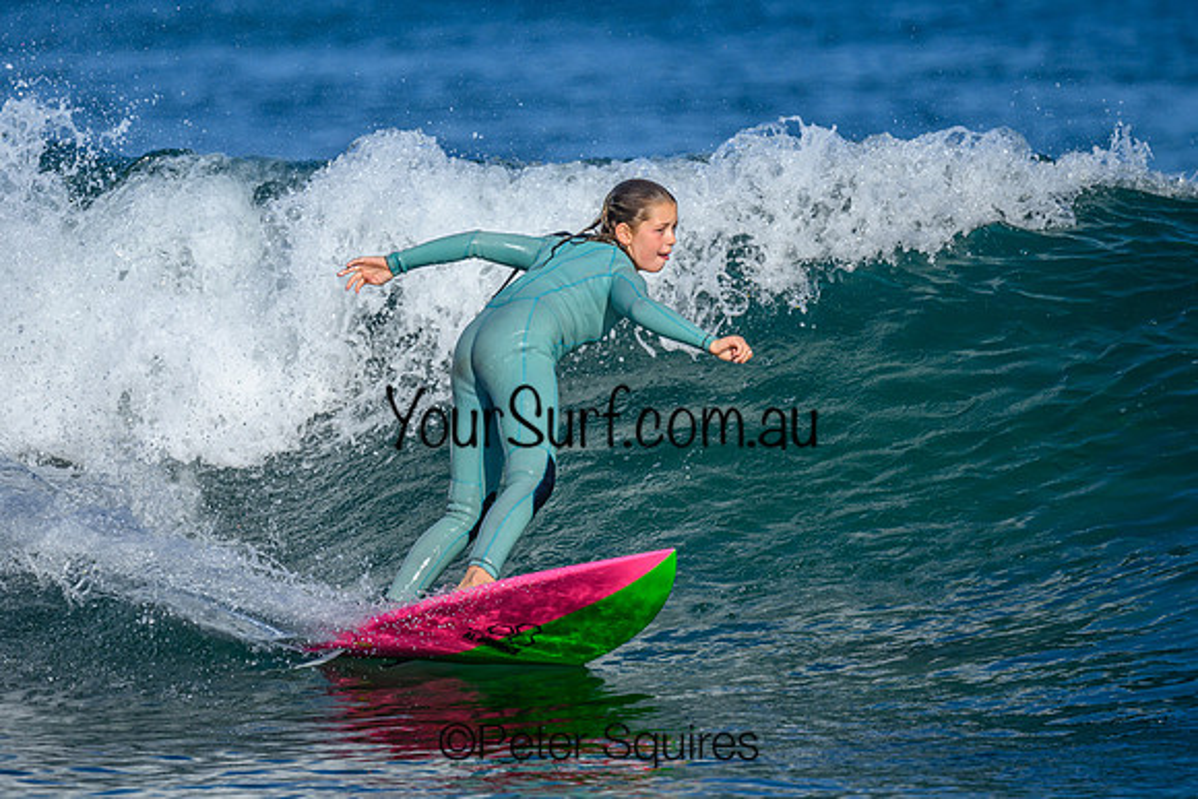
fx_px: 32813
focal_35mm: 986
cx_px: 534
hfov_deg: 2.1
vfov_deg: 1.4
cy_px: 307
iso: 280
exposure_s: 1/2000
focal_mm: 800
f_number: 6.3
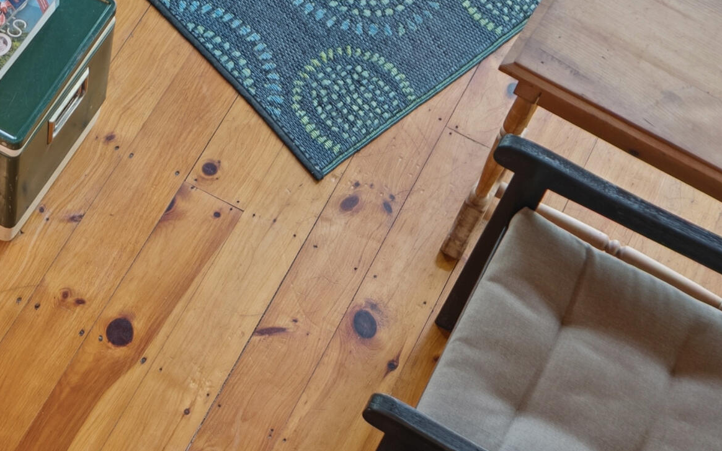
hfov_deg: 21.2
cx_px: -113
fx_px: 1810
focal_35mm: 92
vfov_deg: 13.9
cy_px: -65
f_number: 2.8
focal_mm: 35
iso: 320
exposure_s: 1/100
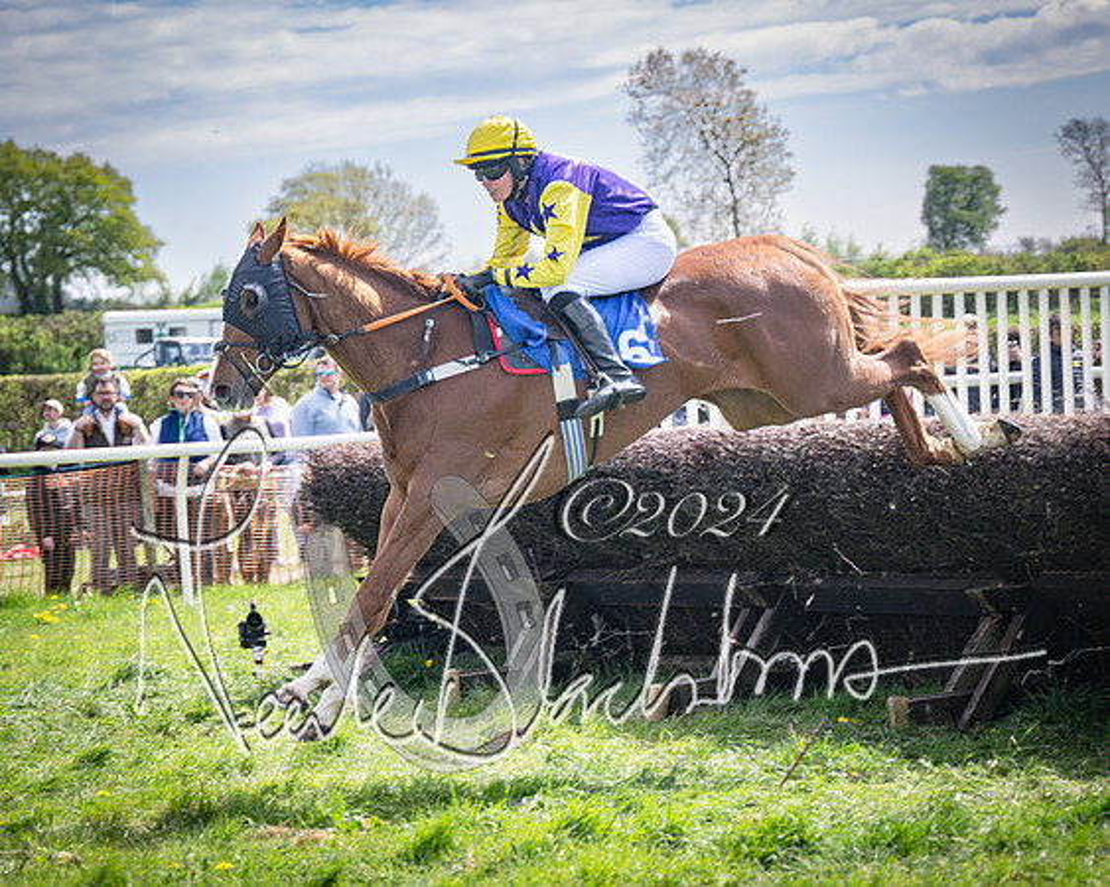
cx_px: 591
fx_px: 4434
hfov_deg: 14.3
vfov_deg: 11.4
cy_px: 457
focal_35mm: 135
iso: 200
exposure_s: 1/1000
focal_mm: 98
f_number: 4
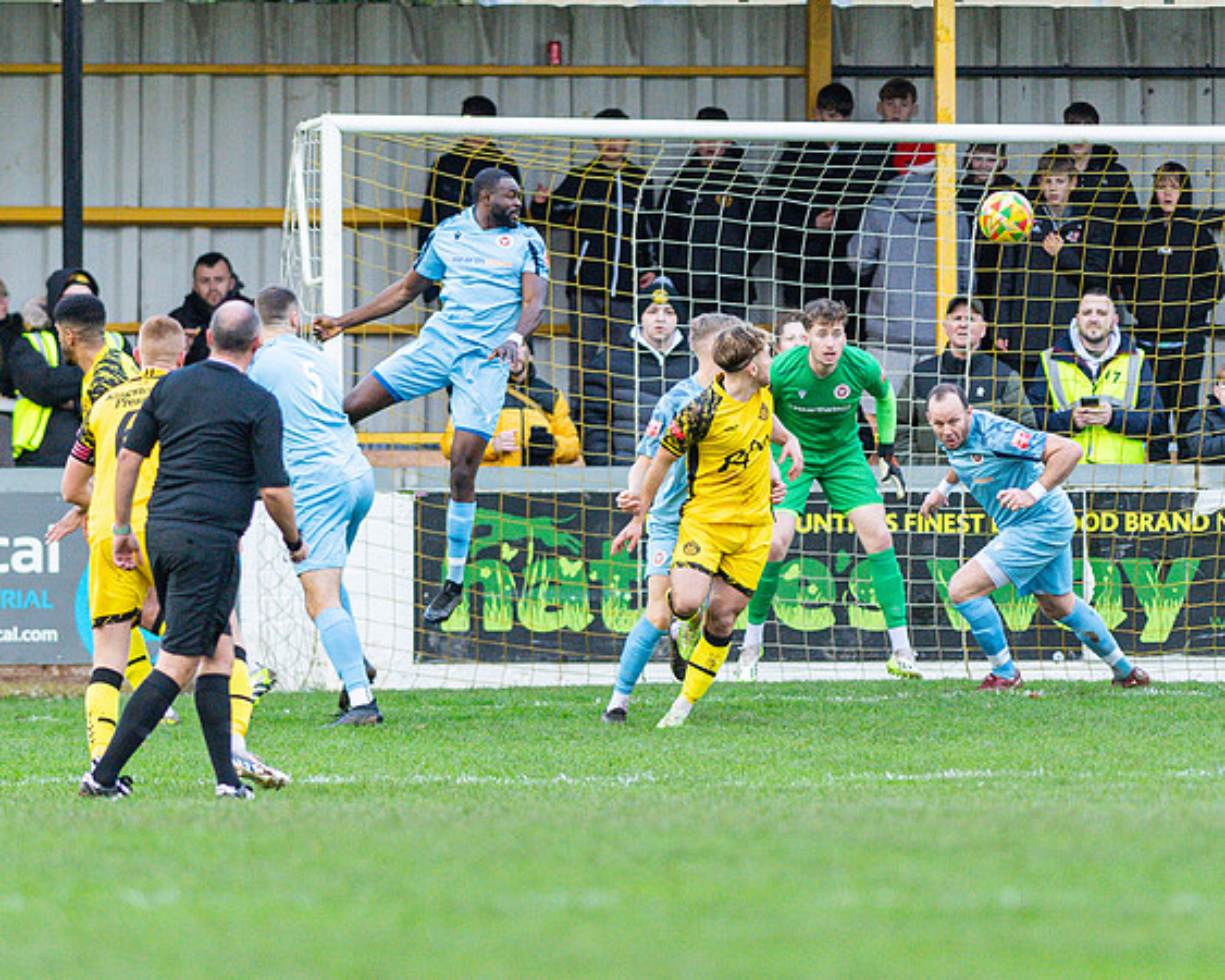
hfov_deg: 2.9
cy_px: 442
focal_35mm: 671
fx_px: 24335
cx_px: 599
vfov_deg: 2.3
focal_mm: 300
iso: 2000
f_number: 2.8
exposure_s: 1/1600
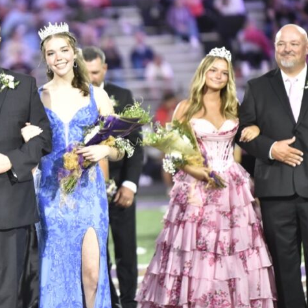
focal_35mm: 367
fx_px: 3694
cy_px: 139
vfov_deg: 4.8
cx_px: 29
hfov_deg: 4.8
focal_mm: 200
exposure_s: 1/320
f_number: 2.8
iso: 2800
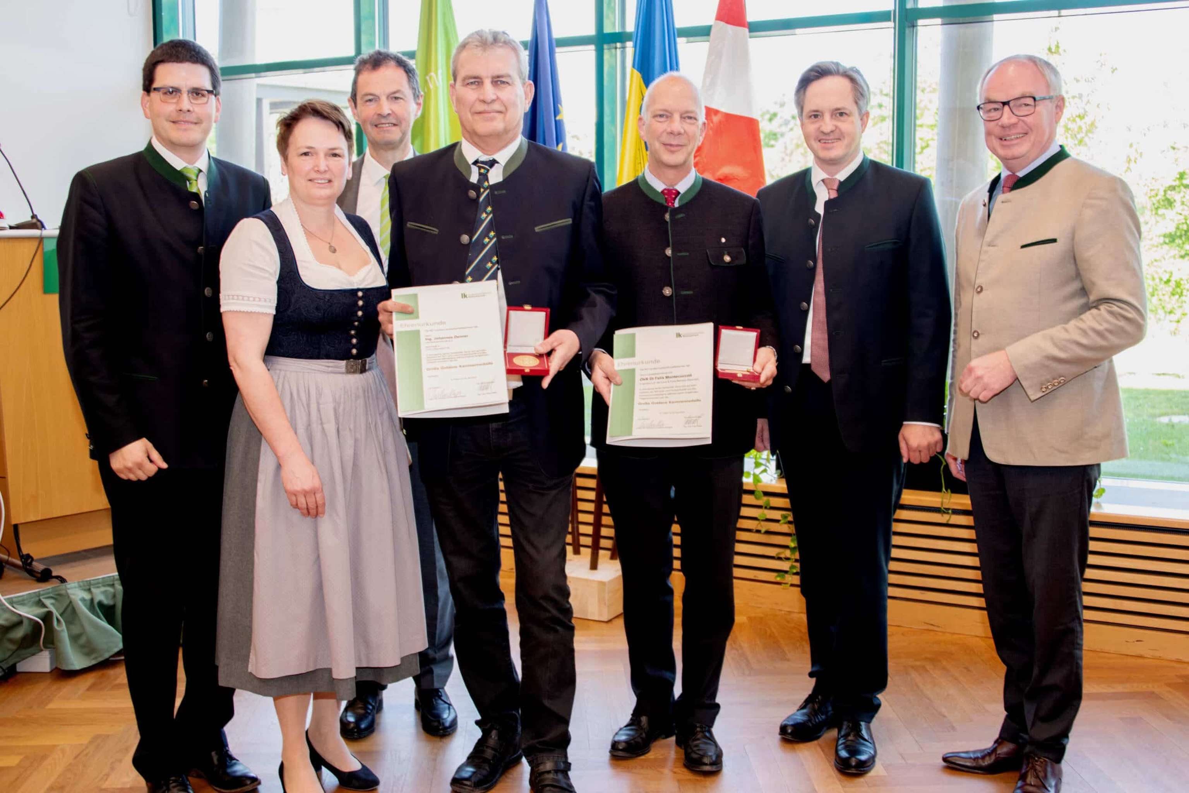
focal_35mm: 34
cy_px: 396
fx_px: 1123
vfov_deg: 38.9
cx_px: 594
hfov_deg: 55.8
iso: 640
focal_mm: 34
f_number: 4
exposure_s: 1/100
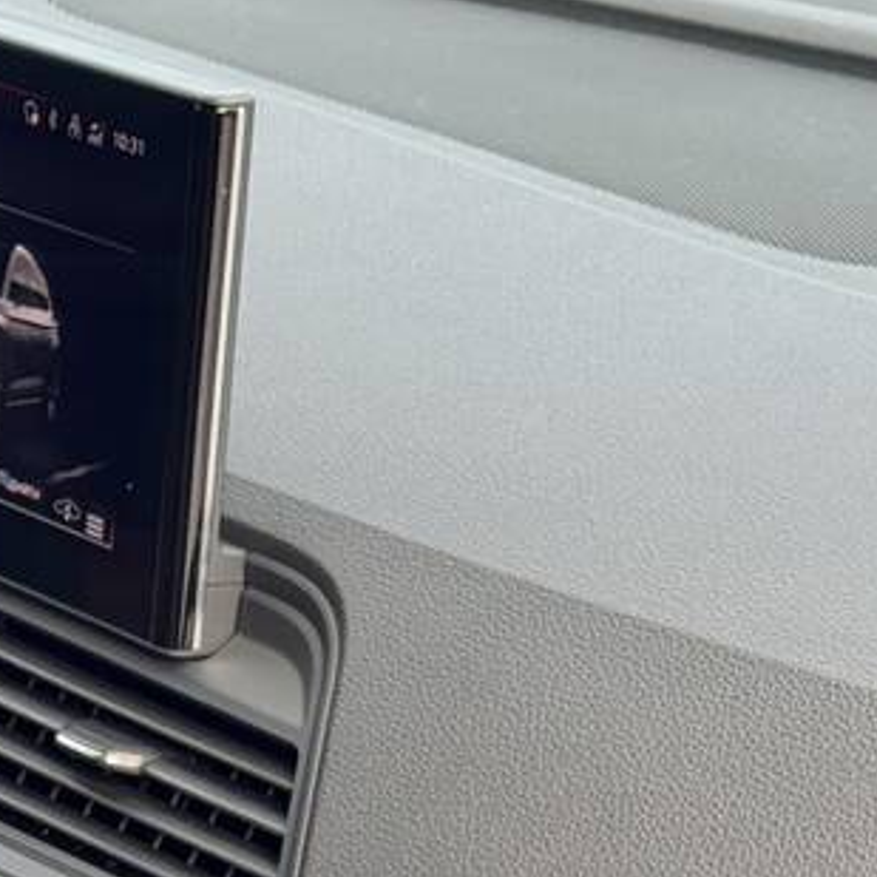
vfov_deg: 10.5
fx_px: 4729
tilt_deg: -21.7
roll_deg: +2.9
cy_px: 982
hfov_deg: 10.3
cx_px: -338
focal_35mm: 165
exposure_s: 1/171
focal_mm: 6.76
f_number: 1.78
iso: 80
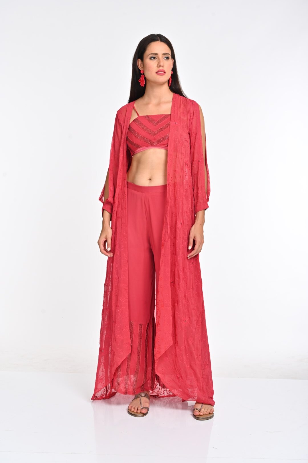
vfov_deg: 37.5
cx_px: 154
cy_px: 232
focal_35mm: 53
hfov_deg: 25.5
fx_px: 681
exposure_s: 1/160
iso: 320
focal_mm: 53
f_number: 8
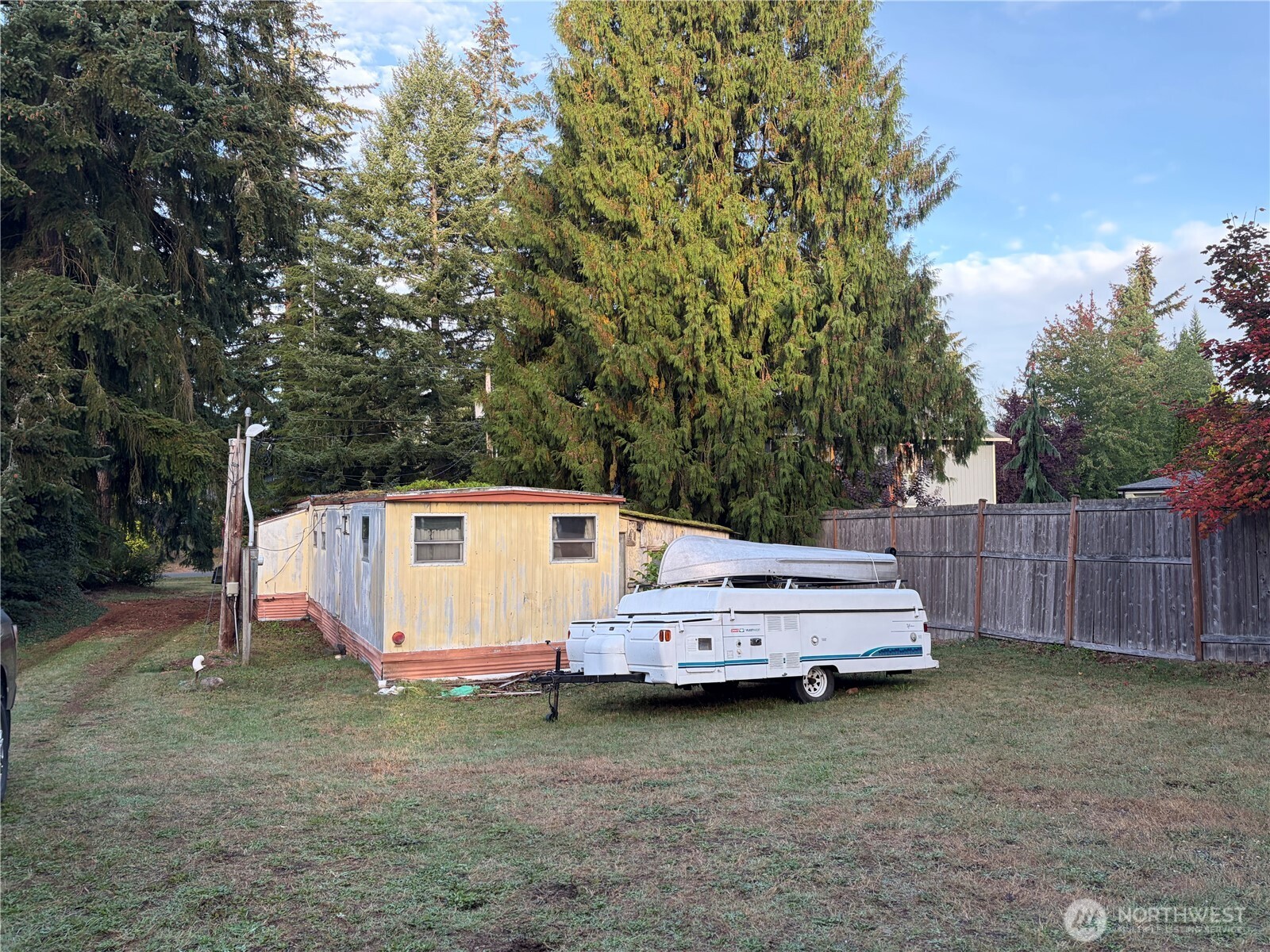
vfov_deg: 53.1
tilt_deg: +1.3
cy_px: 476
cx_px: 635
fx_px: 954
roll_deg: +0.8
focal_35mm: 26
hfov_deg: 67.3
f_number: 1.6
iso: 50
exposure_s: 1/234
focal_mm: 5.96
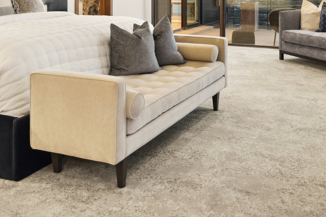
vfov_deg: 26.6
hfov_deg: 42.4
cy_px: -29
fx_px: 417
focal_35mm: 46
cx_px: 202
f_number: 5.6
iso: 500
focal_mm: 19.9
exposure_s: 1/10
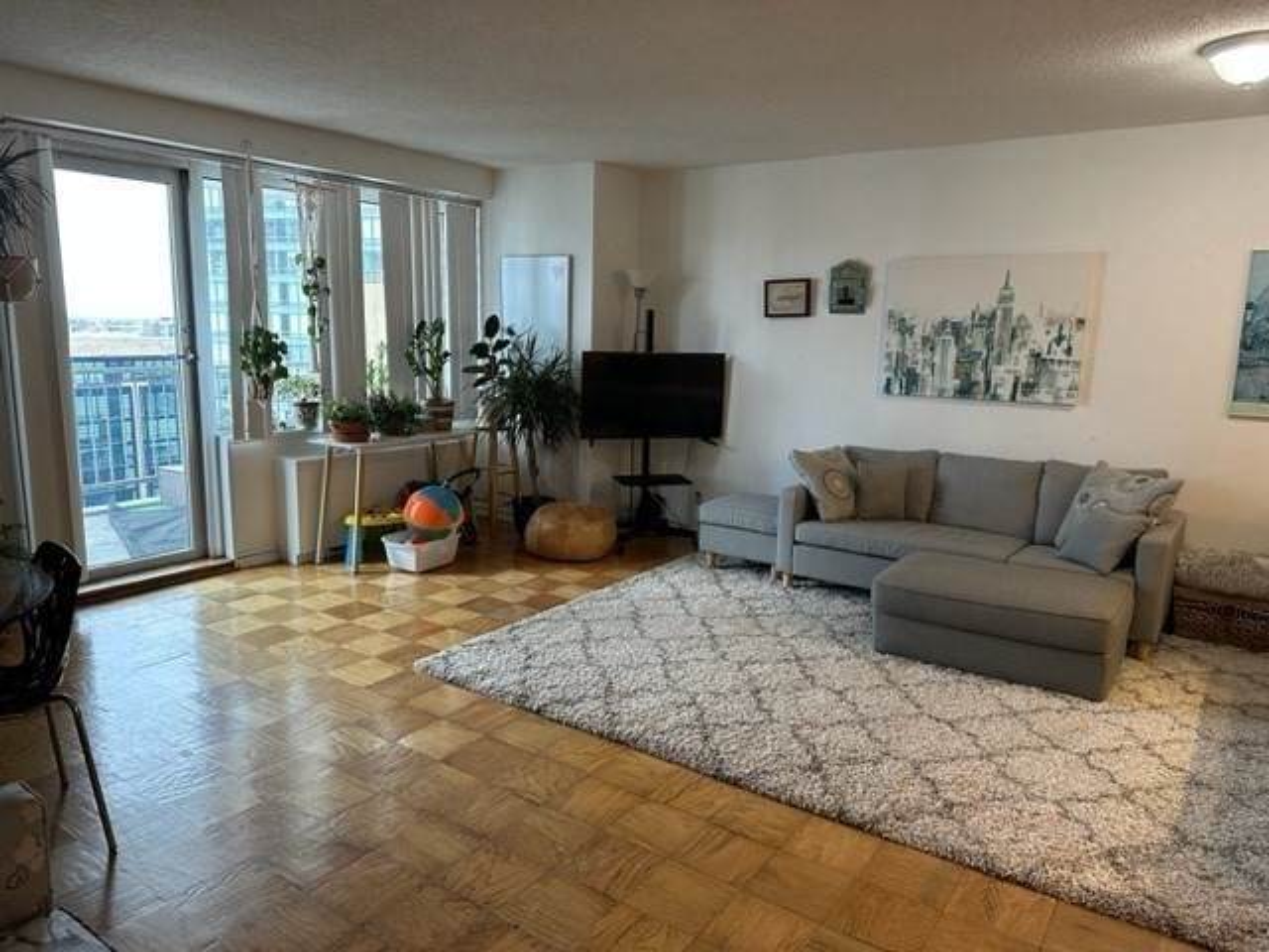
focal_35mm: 24
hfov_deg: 71.6
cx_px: 634
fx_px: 880
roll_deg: -1.8
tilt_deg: -10.0
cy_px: 476
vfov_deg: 56.8
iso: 250
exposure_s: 1/60
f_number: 1.78
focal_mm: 6.86
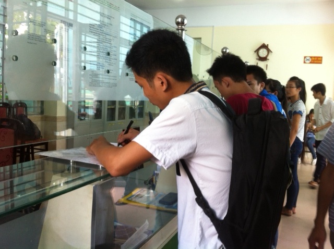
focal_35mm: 35
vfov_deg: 40.6
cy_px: 124
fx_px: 337
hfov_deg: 52.7
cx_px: 167
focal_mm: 3.85
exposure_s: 1/20
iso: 80
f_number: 2.8
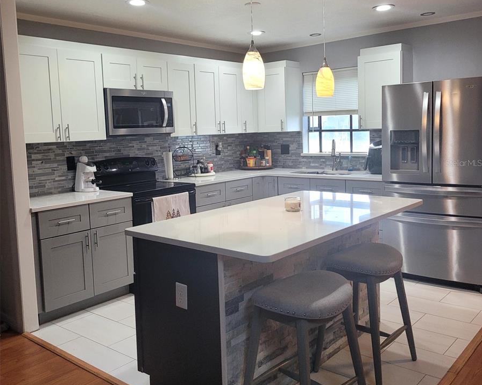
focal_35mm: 34
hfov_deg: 52.8
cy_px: 163
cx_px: 242
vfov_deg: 43.2
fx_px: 485
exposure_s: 1/120
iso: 250
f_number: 1.8
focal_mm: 5.4
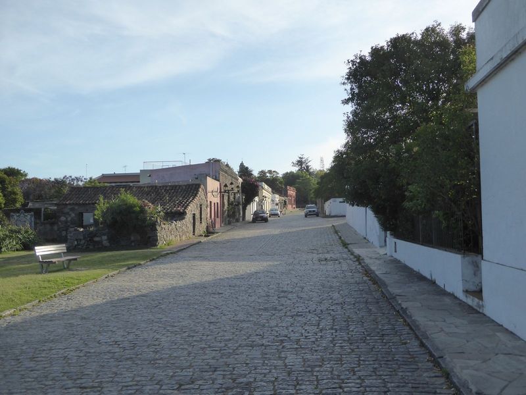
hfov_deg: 51.4
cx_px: 263
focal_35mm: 36
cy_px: 198
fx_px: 547
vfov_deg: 39.7
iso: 160
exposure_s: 1/640
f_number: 4
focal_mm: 6.3
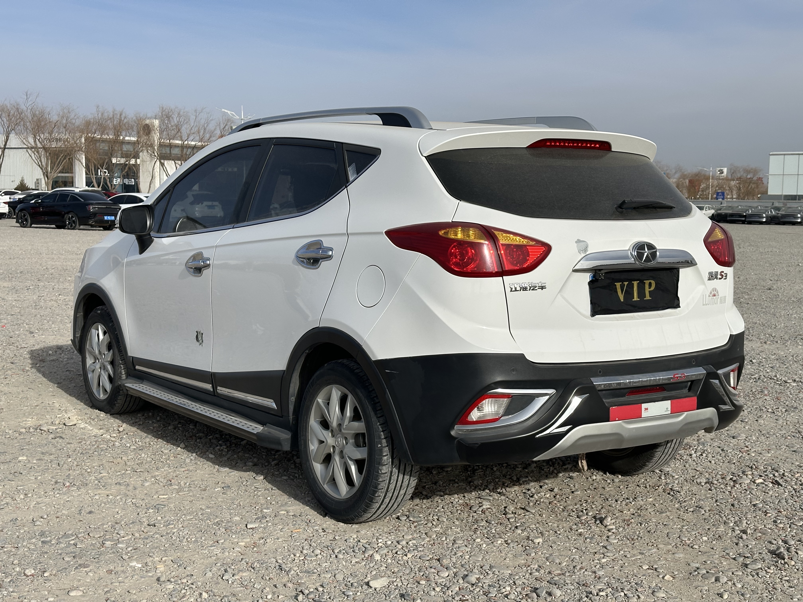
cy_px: 301
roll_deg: -0.9
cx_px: 402
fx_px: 1113
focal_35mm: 48
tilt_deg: -5.6
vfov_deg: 30.3
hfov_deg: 39.7
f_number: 1.78
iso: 64
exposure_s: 1/5882
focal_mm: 6.86
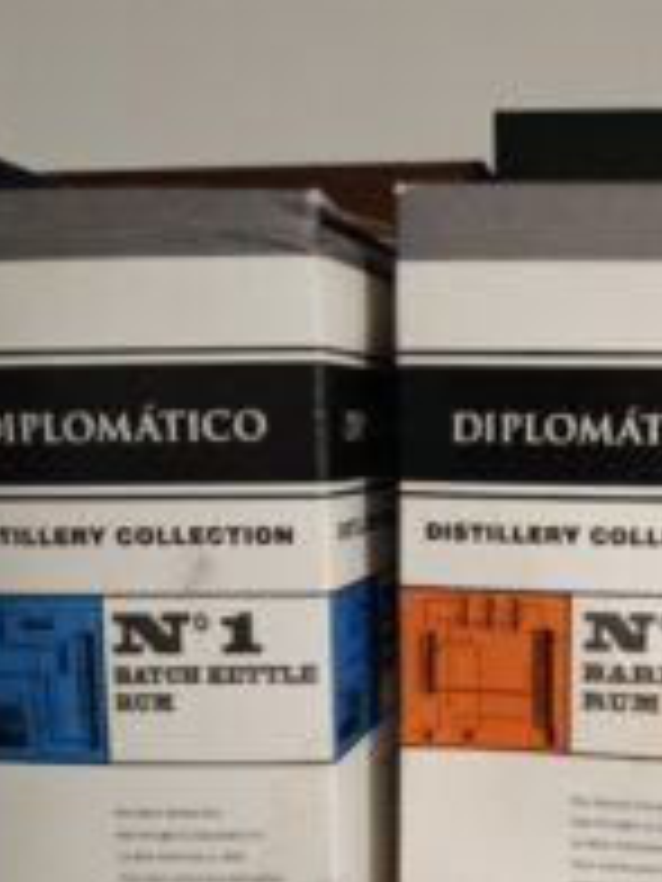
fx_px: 1249
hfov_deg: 28.9
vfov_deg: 38.5
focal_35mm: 49
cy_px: 585
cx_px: 549
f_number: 1.7
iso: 5081
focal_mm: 5.24
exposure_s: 1/16.7
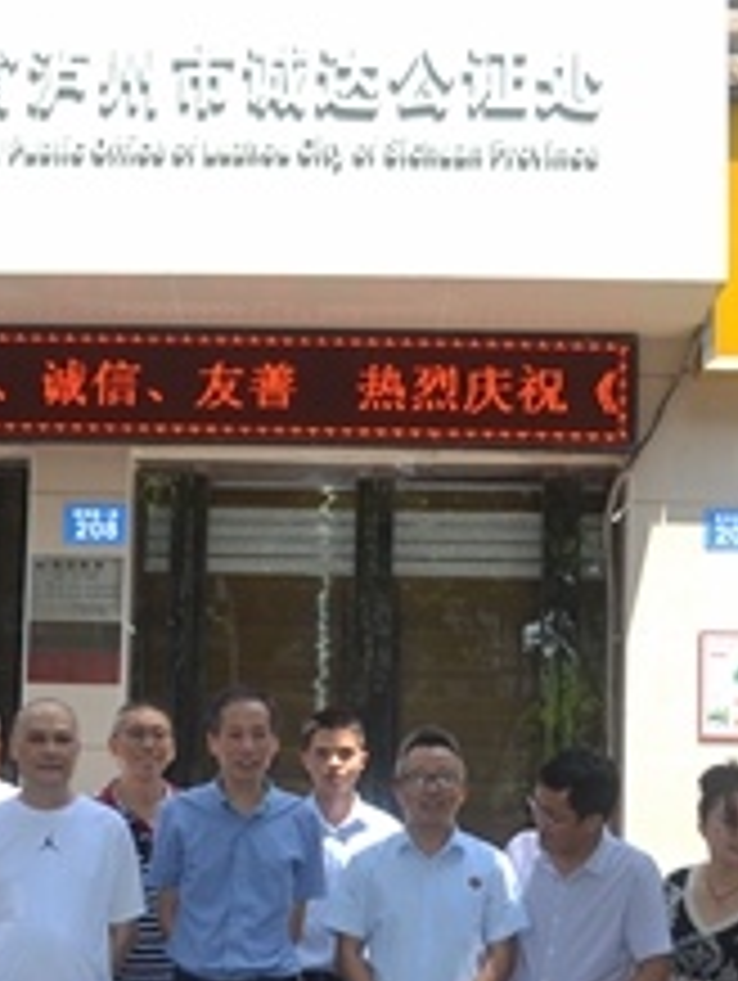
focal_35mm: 66
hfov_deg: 22.1
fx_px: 1872
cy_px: 727
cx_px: 189
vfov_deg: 28.9
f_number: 5
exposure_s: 1/200
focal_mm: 20
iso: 100
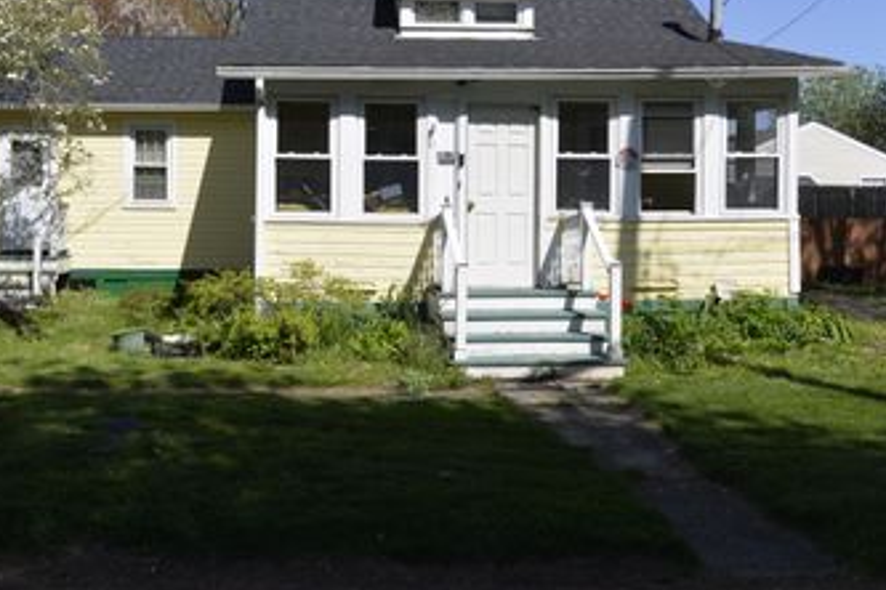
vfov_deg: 33.9
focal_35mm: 39
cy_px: 190
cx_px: 349
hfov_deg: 49.2
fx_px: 960
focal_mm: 26
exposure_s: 1/250
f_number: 8
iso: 100
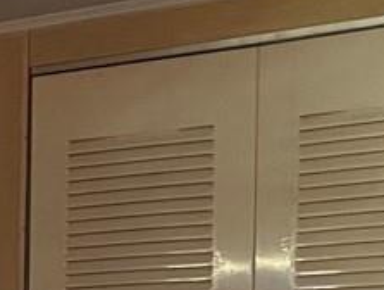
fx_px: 1989
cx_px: -444
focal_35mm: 179
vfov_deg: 8.1
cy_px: 468
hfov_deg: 10.0
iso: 160
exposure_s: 1/60
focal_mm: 5.1
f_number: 1.6
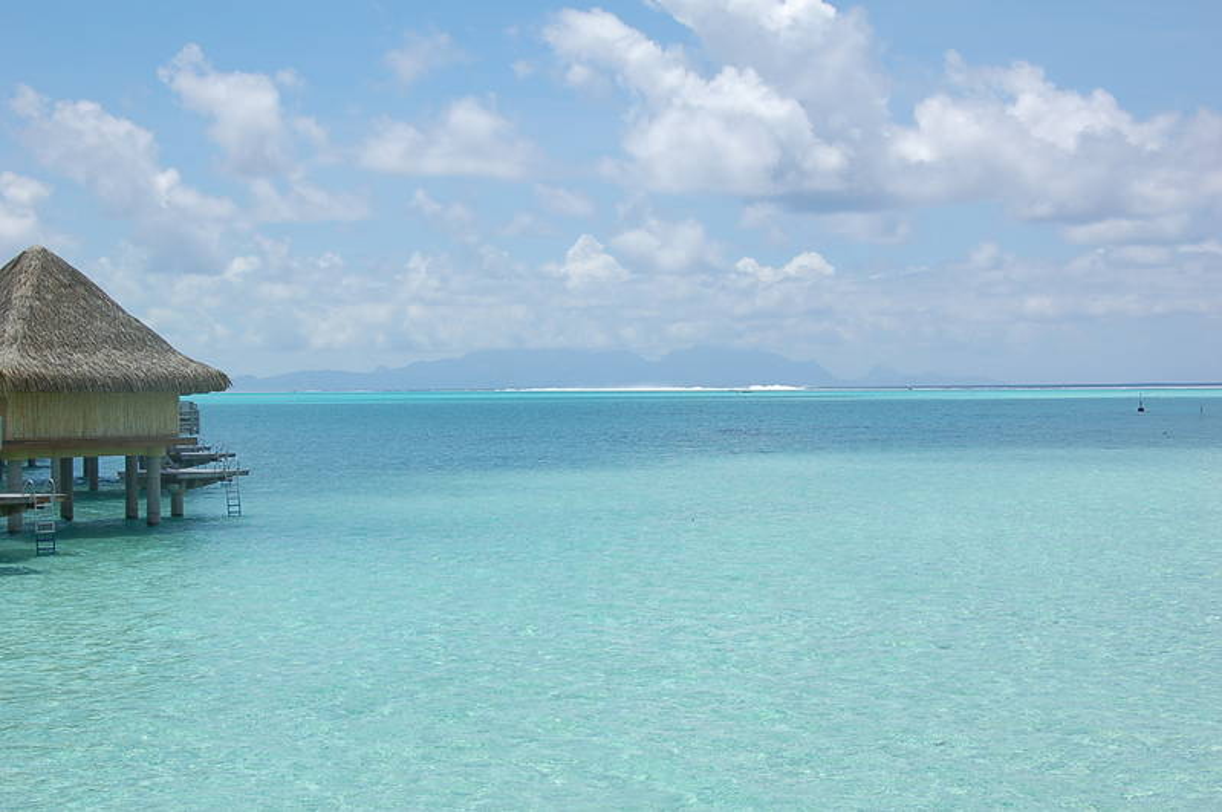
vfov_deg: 19.7
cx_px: 611
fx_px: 2340
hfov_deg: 29.3
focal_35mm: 69
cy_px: 406
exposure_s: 1/500
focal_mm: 46
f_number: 11
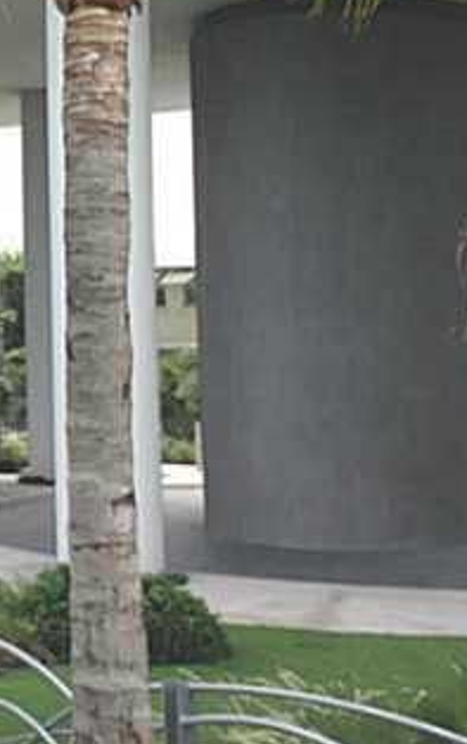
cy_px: 185
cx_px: -303
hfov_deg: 13.6
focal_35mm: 89
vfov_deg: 23.0
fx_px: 1807
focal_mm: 4.12
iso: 50
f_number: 2.4
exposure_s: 1/471
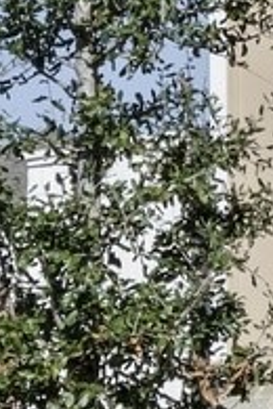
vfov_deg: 6.8
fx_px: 3401
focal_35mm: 299
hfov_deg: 4.4
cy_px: -65
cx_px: 822
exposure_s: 1/640
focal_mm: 24
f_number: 8
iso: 400
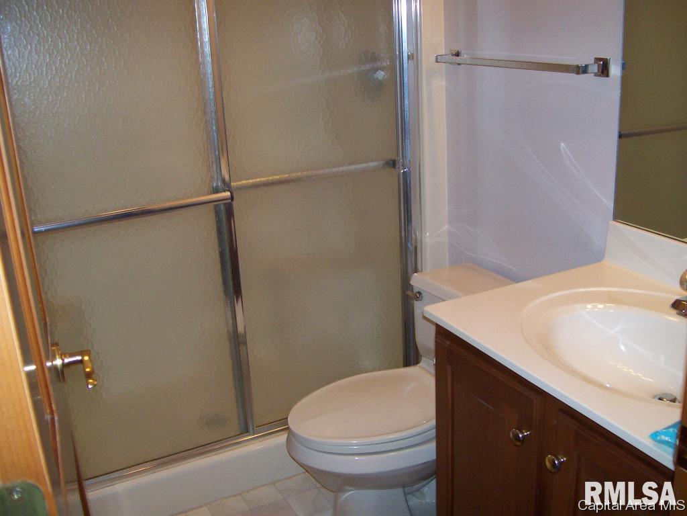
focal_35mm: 36
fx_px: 714
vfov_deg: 39.7
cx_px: 344
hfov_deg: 51.4
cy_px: 258
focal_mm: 6
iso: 140
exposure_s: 1/64
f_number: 2.7
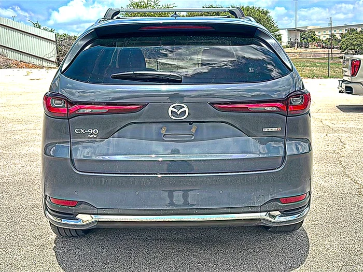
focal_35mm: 37
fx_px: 388
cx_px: 182
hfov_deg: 50.1
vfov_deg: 38.7
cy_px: 136
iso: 80
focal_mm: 6.86
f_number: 1.78
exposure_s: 1/5051
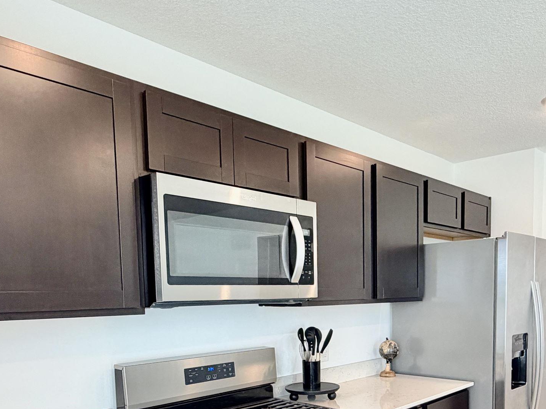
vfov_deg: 44.1
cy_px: 339
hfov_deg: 59.4
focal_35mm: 30
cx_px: 332
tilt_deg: -5.5
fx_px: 473
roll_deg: -0.7
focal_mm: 2.22
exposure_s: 1/120
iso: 200
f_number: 2.2
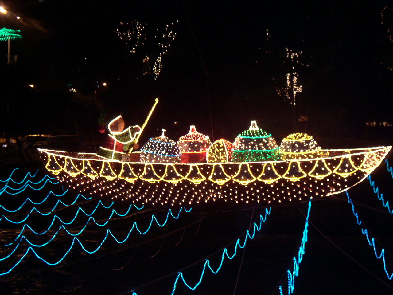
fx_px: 715
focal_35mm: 63
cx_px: 196
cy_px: 148
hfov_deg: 30.7
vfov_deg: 23.3
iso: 160
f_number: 3.1
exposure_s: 1/6
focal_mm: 9.8
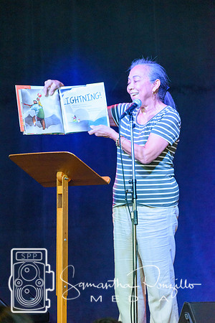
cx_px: 108
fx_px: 1680
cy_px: 162
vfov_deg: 11.0
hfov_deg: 7.3
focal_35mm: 188
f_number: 4.8
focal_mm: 125
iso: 3200
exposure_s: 1/125
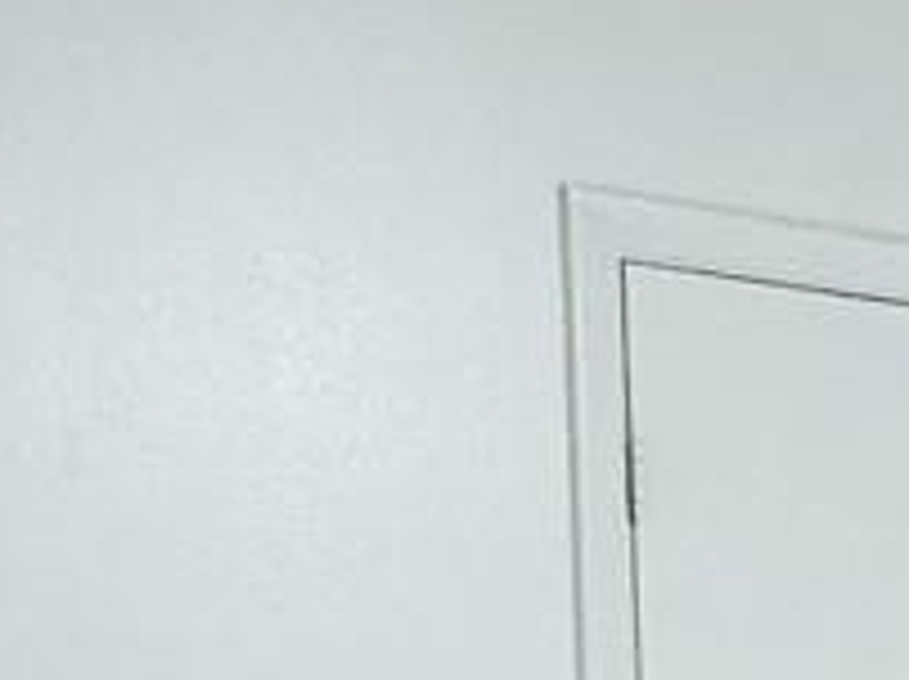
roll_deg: -0.4
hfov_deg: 13.5
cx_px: 2120
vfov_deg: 12.6
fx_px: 2911
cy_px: 1045
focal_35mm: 111
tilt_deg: -5.0
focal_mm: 2.22
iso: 200
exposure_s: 1/60
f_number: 2.2
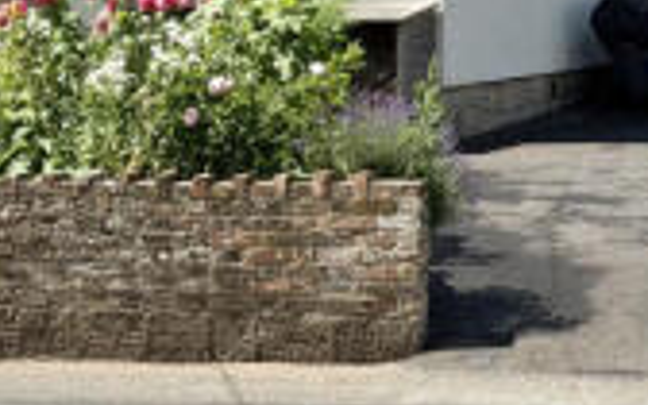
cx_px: 442
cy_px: -256
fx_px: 3126
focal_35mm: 177
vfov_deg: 7.3
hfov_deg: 11.8
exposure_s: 1/5587
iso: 64
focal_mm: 6.76
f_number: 1.78
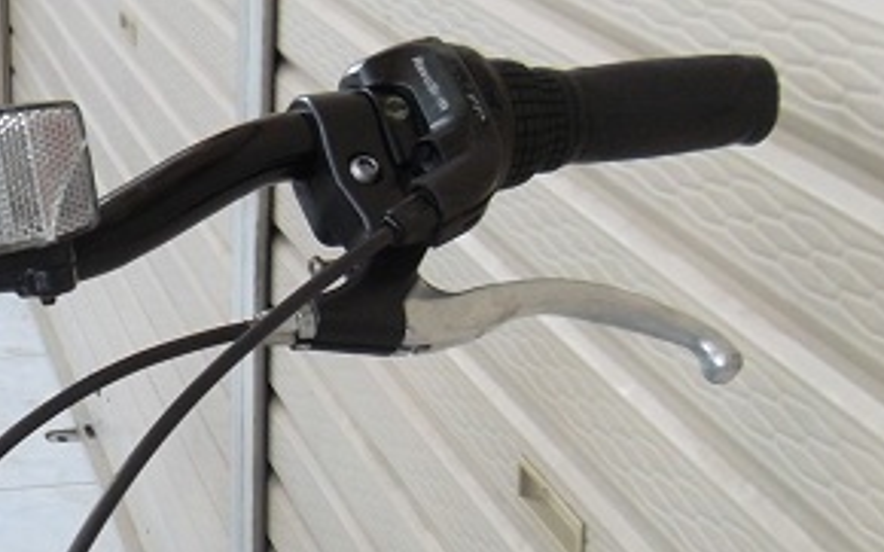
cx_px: -3
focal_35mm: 79
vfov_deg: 16.4
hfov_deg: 24.9
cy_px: 424
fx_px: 1903
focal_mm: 4.9
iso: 80
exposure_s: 1/75
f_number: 3.5
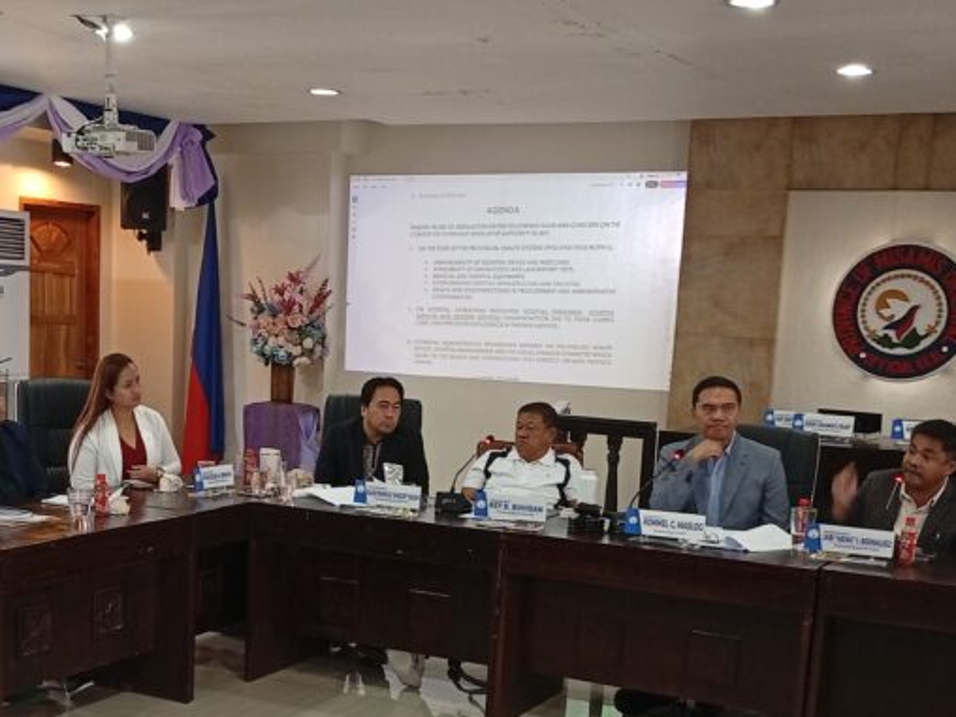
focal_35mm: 55
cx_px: 298
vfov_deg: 26.2
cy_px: 557
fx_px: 1519
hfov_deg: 34.5
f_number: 1.8
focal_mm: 3.98
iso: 615
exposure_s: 1/24
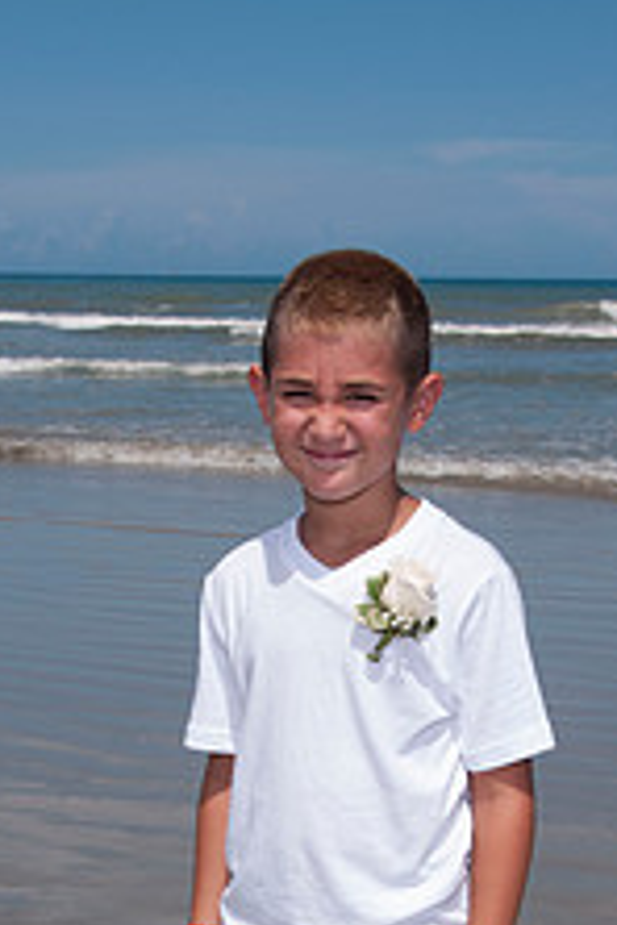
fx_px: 2185
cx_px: 369
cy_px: 821
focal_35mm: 85
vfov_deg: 23.3
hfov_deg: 16.1
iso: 100
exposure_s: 1/250
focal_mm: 28
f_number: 11
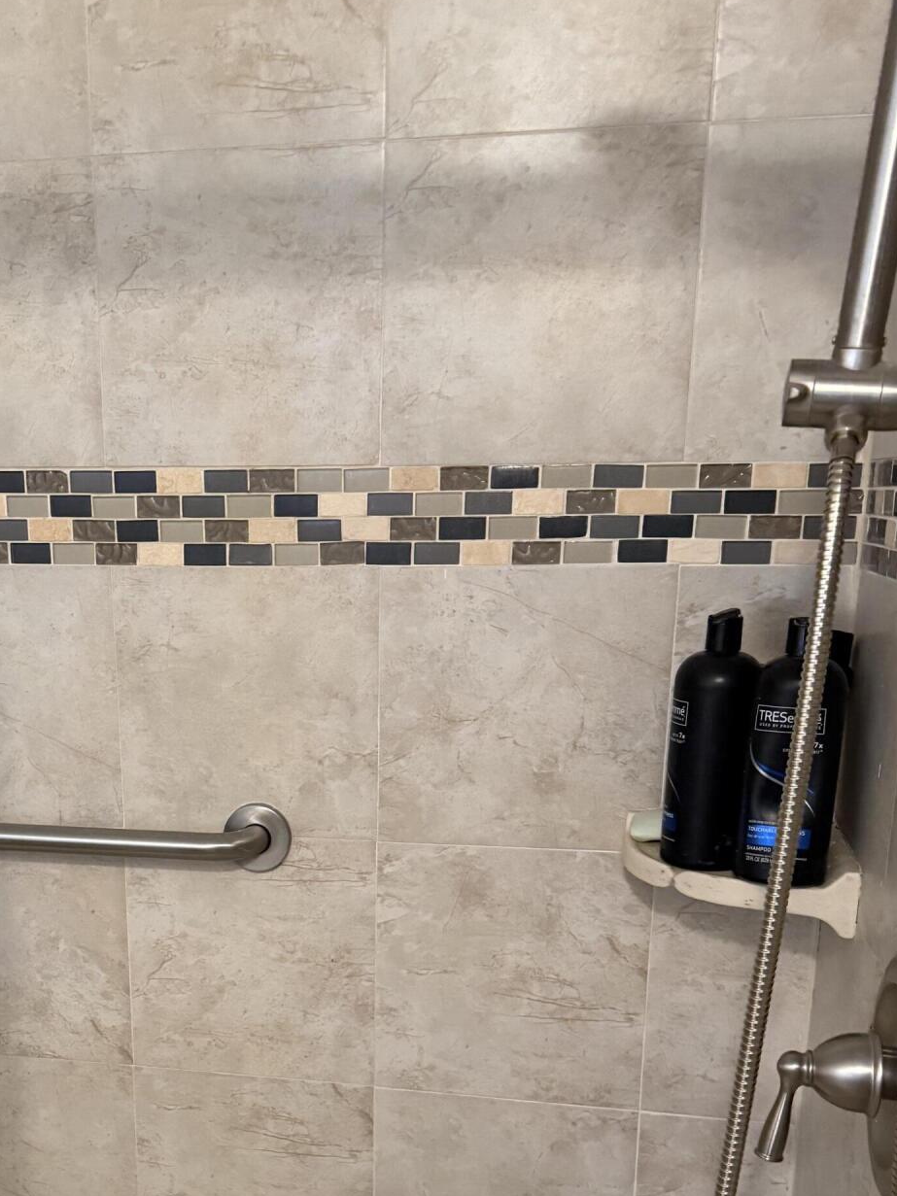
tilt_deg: -14.9
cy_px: 881
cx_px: 291
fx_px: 1348
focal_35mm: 39
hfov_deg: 36.4
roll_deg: -0.2
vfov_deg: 46.3
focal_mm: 6.76
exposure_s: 1/60
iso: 640
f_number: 1.78
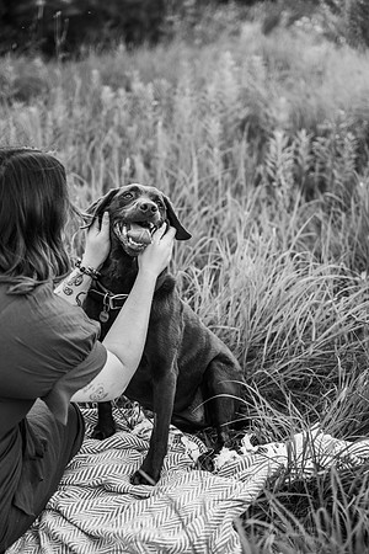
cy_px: 277
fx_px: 846
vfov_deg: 36.2
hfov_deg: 24.6
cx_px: 184
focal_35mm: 55
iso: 320
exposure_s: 1/500
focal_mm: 55
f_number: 2.8
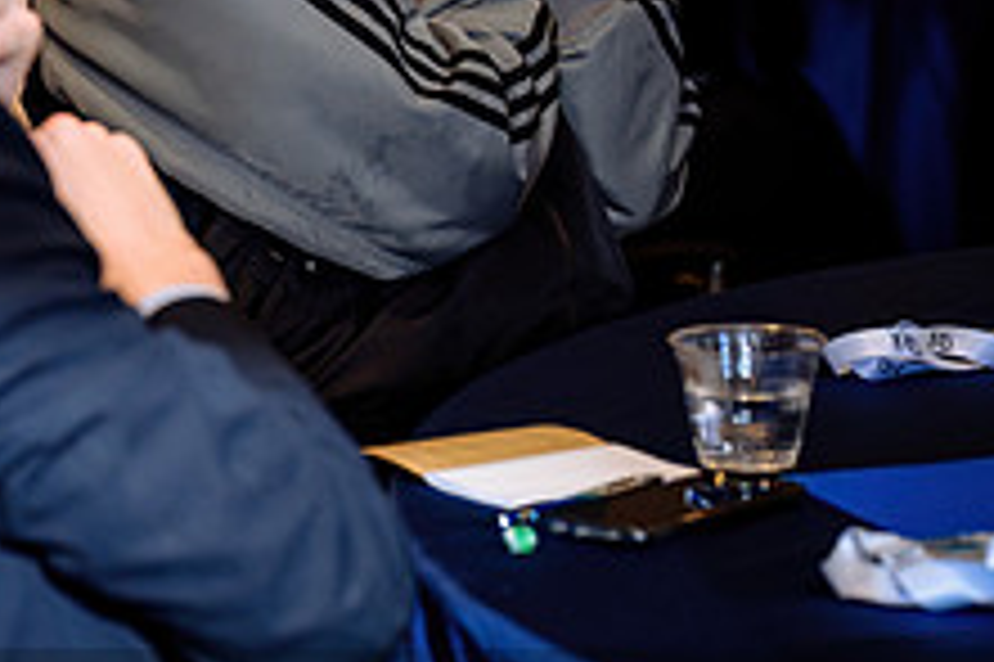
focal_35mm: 184
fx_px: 5077
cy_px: 182
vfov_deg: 7.4
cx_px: 297
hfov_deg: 11.2
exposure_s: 1/200
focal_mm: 70
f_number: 2.8
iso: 500
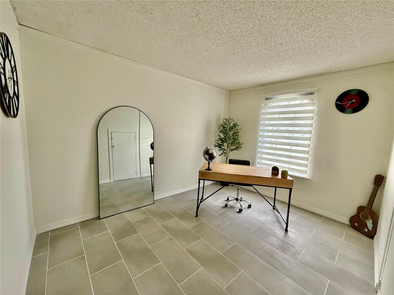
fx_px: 159
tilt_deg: -6.1
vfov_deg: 85.7
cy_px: 148
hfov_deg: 102.1
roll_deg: -2.9
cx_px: 197
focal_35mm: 14
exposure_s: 1/92
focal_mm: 2.22
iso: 320
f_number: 2.2
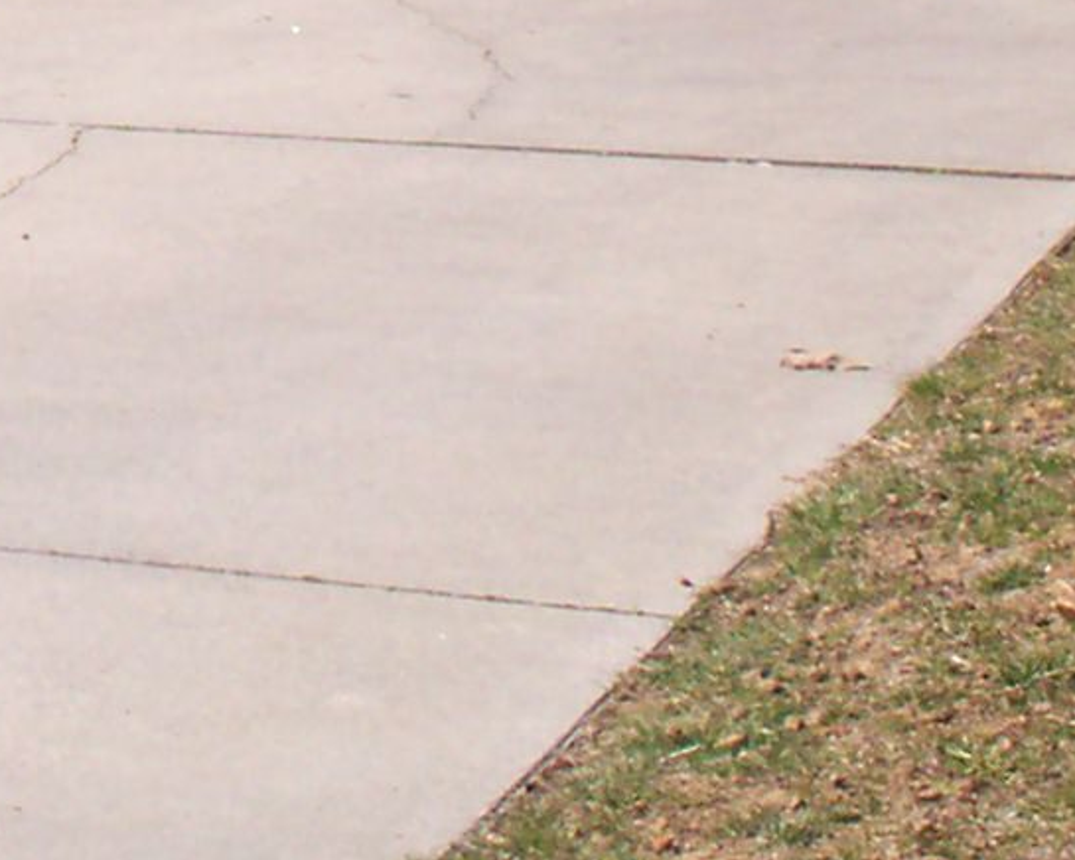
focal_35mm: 166
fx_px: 5281
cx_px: -325
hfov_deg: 11.3
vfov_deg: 8.8
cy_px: -862
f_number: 4.5
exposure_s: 1/563
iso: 100
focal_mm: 6
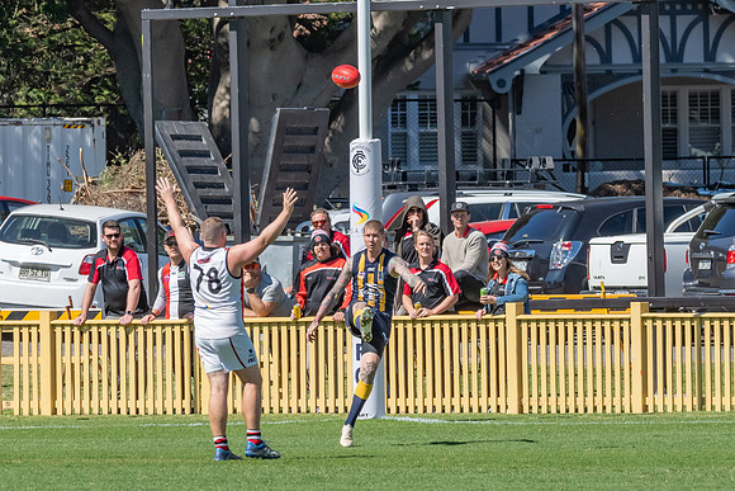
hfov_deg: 3.8
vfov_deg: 2.5
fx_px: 11109
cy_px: 342
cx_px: 334
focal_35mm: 544
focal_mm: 260
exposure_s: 1/2500
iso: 800
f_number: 11
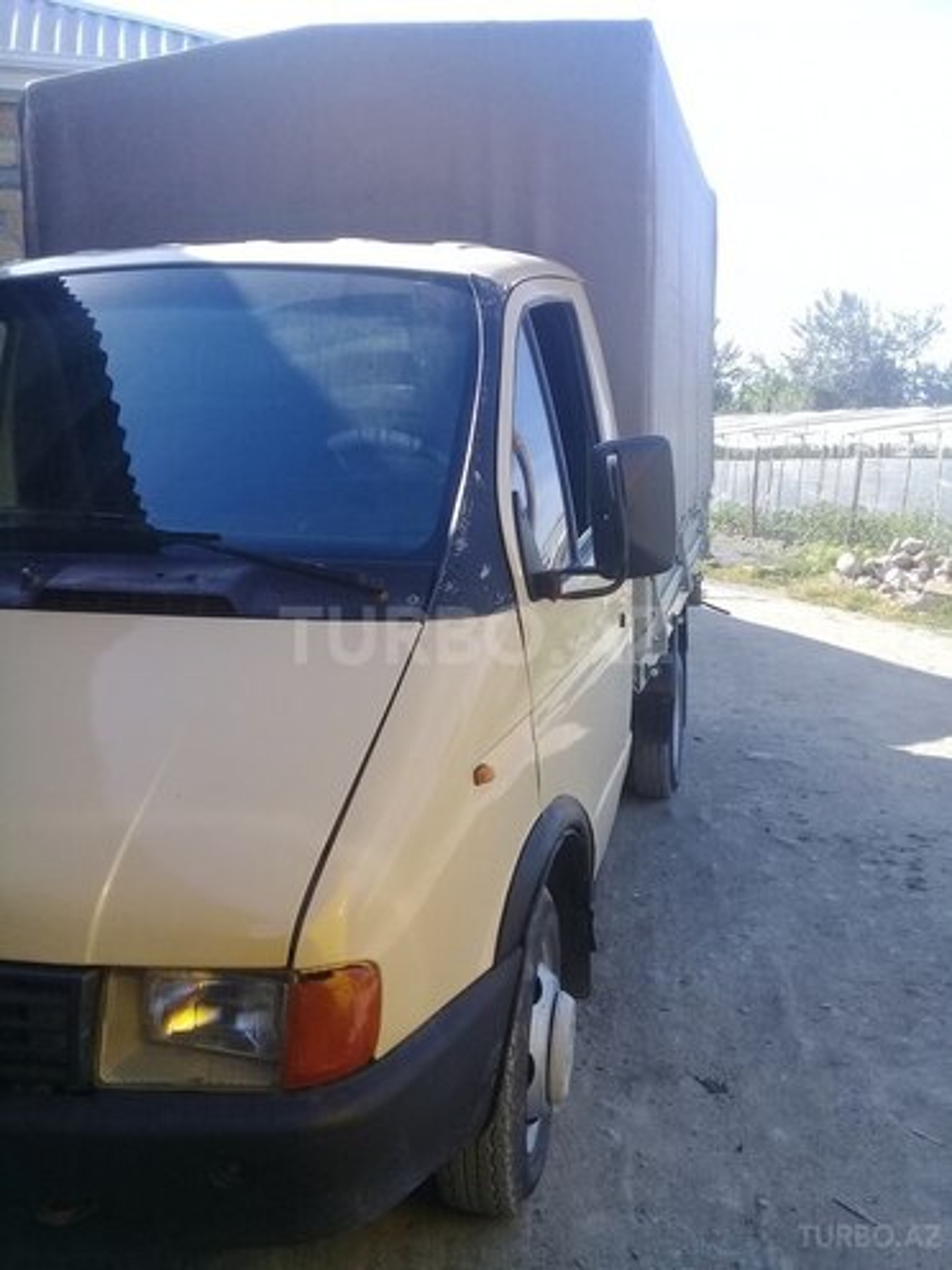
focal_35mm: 31
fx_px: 1137
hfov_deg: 45.4
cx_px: 476
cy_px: 635
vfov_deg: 58.4
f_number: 2.2
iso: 50
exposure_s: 1/427
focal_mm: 3.3
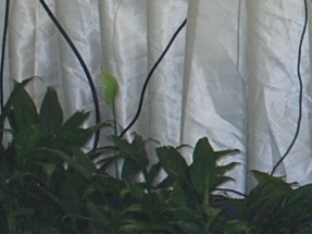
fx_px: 3514
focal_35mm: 390
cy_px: -165
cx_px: 894
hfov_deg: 4.9
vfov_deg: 3.8
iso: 200
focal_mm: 40
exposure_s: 1/15
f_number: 5.6
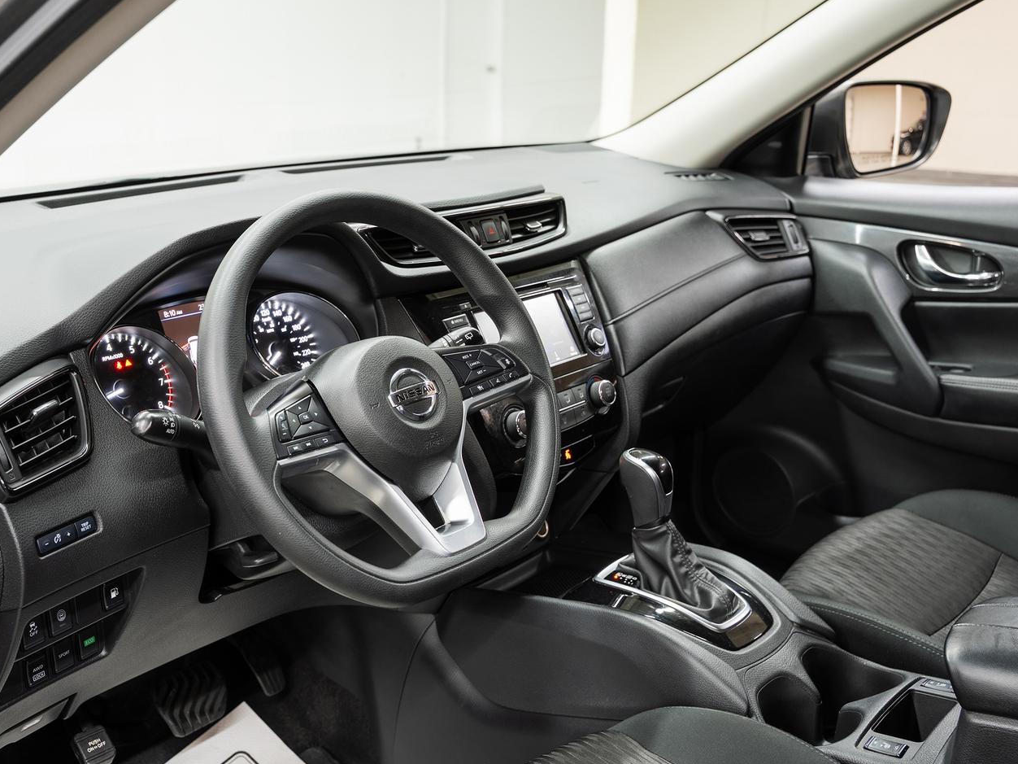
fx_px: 1118
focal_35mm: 38
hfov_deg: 48.9
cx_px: 464
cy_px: 387
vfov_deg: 37.7
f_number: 5.6
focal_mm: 33.6
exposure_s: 1.3
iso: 100
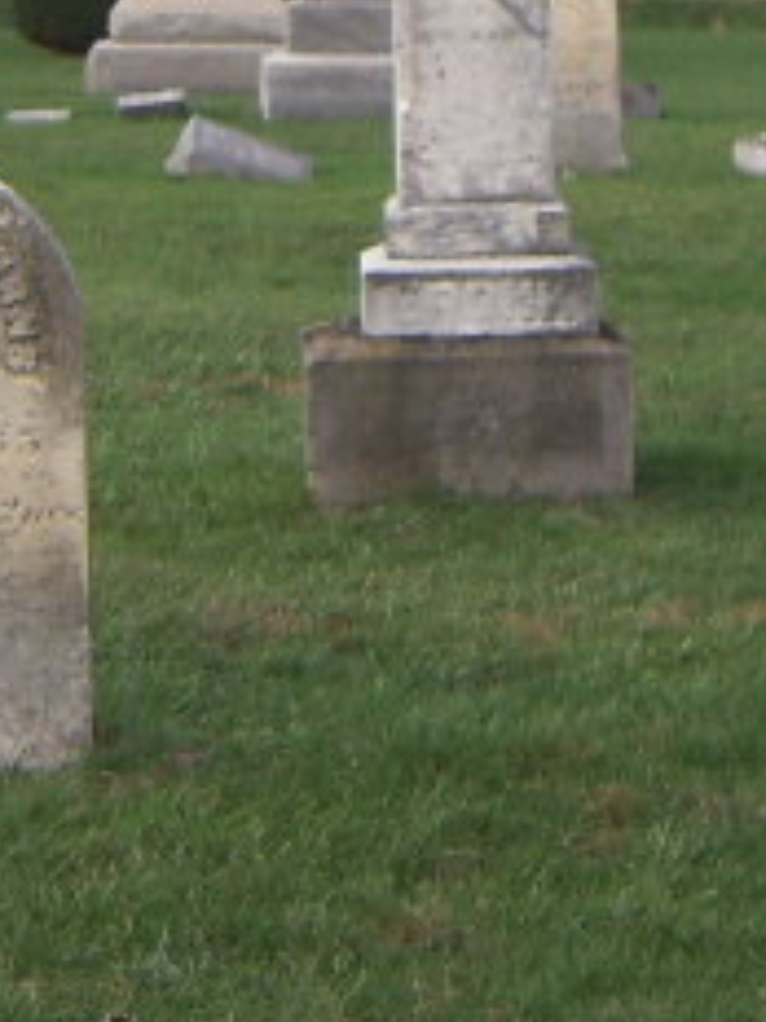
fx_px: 4809
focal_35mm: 163
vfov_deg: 11.9
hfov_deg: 9.1
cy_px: -93
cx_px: 365
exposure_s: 1/400
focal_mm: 6.5
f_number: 3
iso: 100
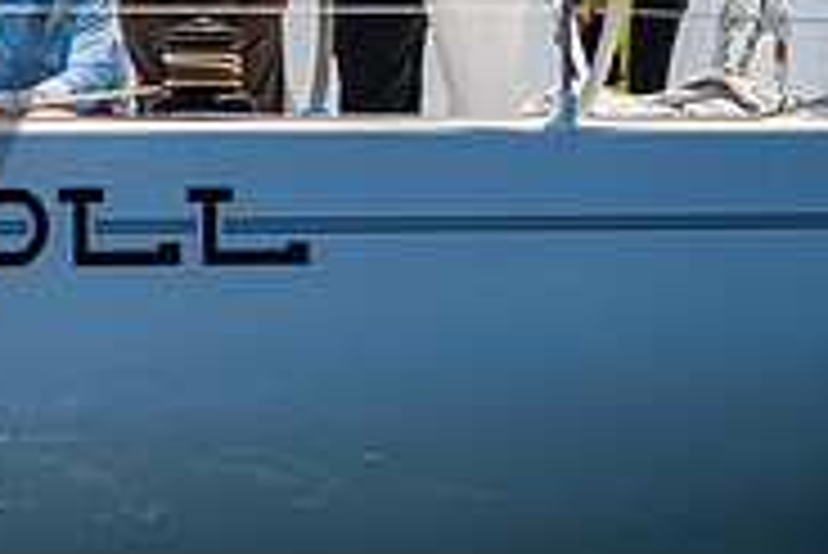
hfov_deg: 6.1
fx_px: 7665
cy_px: -164
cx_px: -418
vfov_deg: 4.1
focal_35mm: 333
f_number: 8
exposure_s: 1/1600
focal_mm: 105
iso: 400
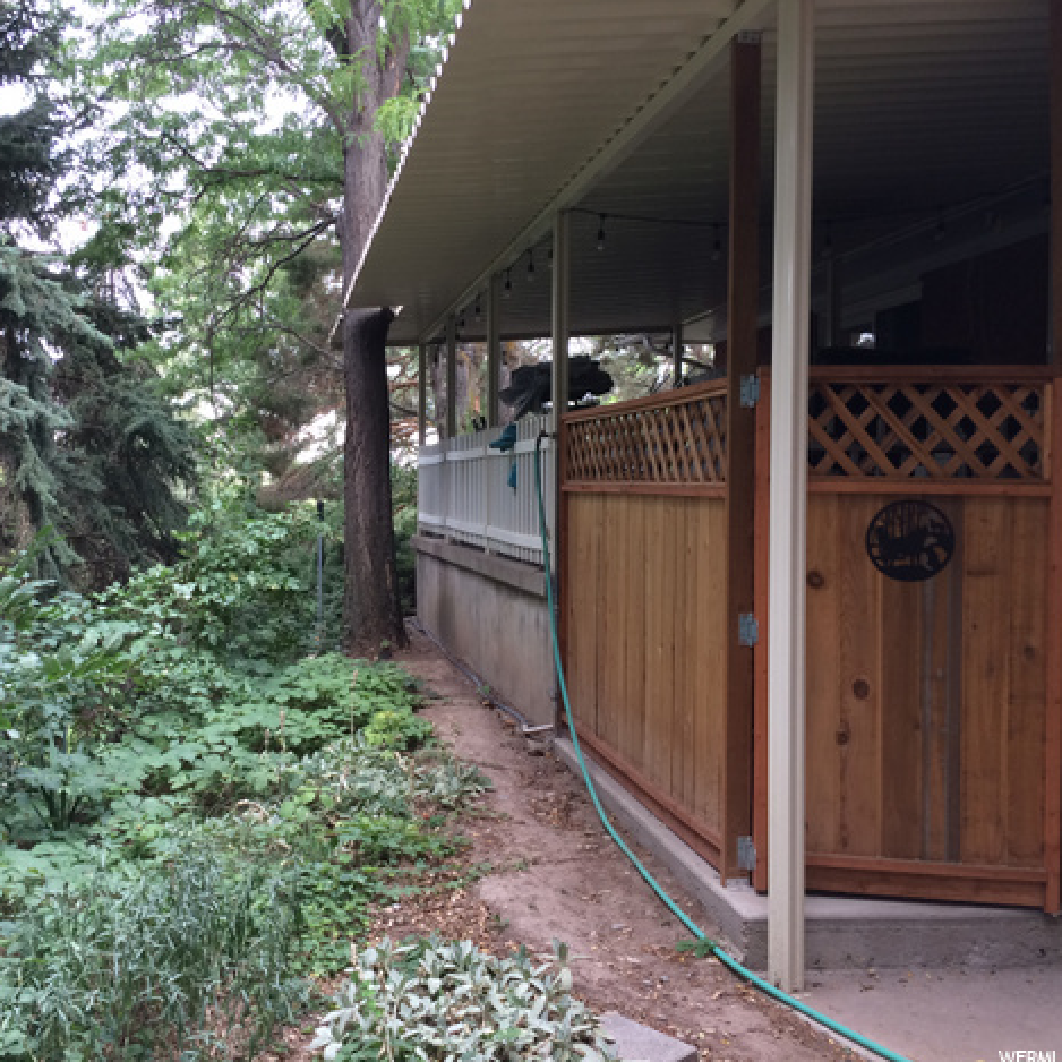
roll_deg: -0.4
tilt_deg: -3.8
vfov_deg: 47.2
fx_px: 1215
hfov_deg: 46.4
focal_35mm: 35
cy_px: 523
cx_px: 346
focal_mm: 4.15
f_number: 2.2
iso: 40
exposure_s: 1/40
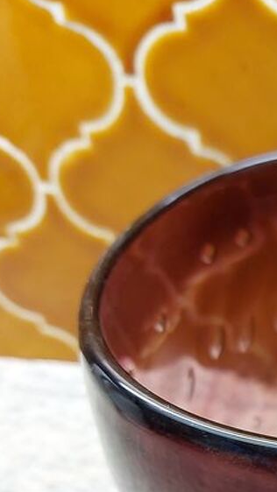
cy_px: 489
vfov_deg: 31.4
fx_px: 810
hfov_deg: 17.3
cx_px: 424
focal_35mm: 62
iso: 200
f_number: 1.8
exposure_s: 1/50
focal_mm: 5.23
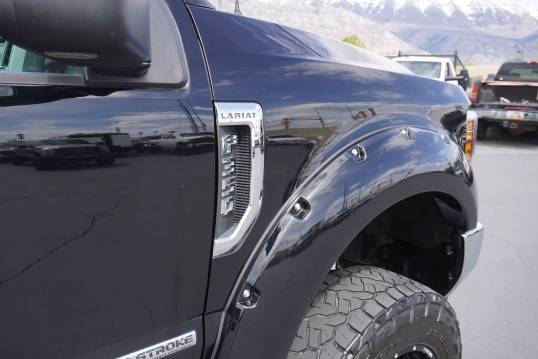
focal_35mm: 32
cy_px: 180
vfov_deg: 41.8
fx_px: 471
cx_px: 269
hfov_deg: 59.5
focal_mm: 21
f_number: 6.3
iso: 100
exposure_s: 1/160
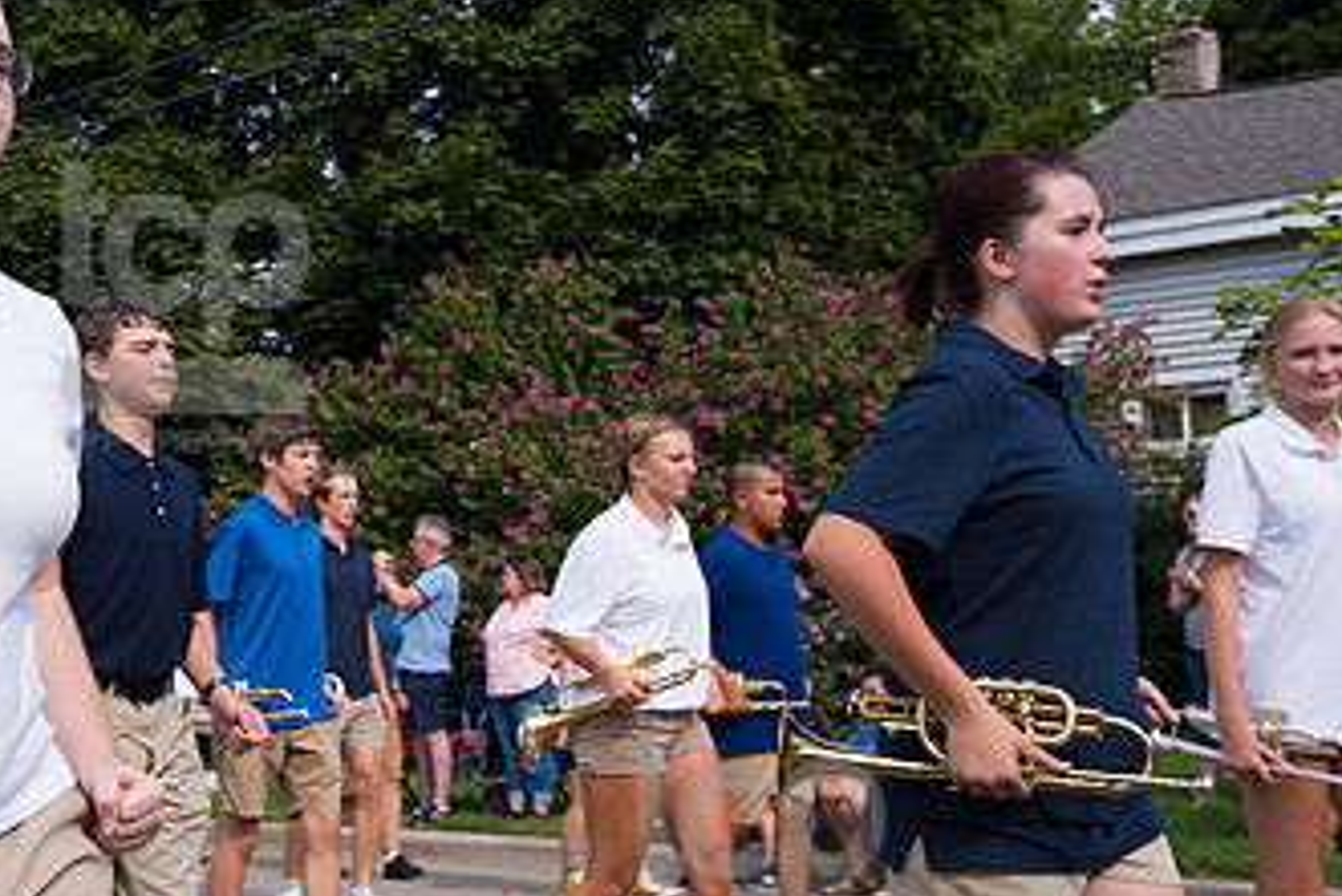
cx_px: 187
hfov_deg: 34.1
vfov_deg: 24.1
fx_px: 2088
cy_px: 306
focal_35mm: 56
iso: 140
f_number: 6.3
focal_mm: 32
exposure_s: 1/500
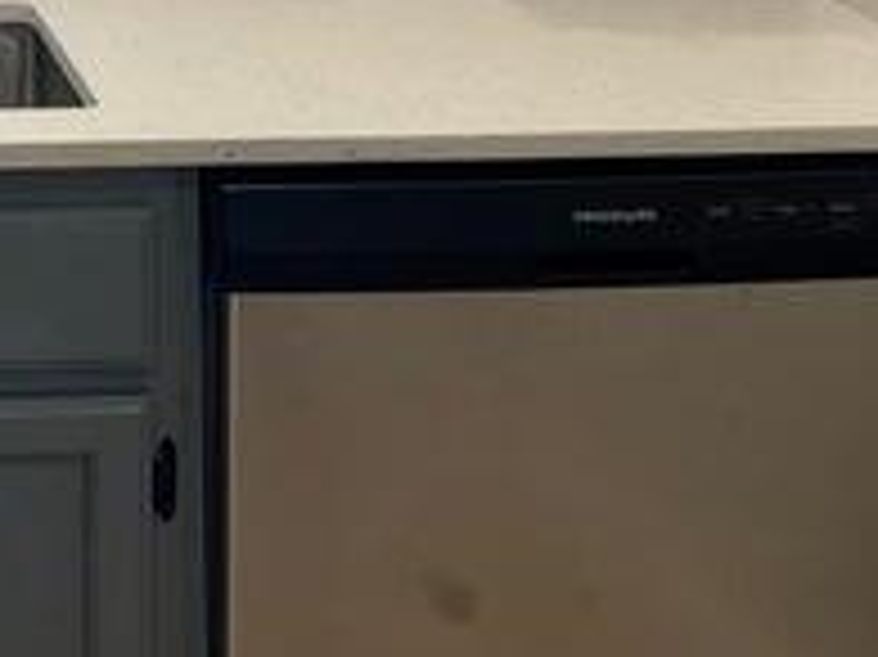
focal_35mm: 114
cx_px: -281
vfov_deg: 12.4
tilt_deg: -6.3
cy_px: -302
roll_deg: +0.6
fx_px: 2890
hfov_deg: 16.3
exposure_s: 1/136
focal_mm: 5.1
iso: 64
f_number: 1.6
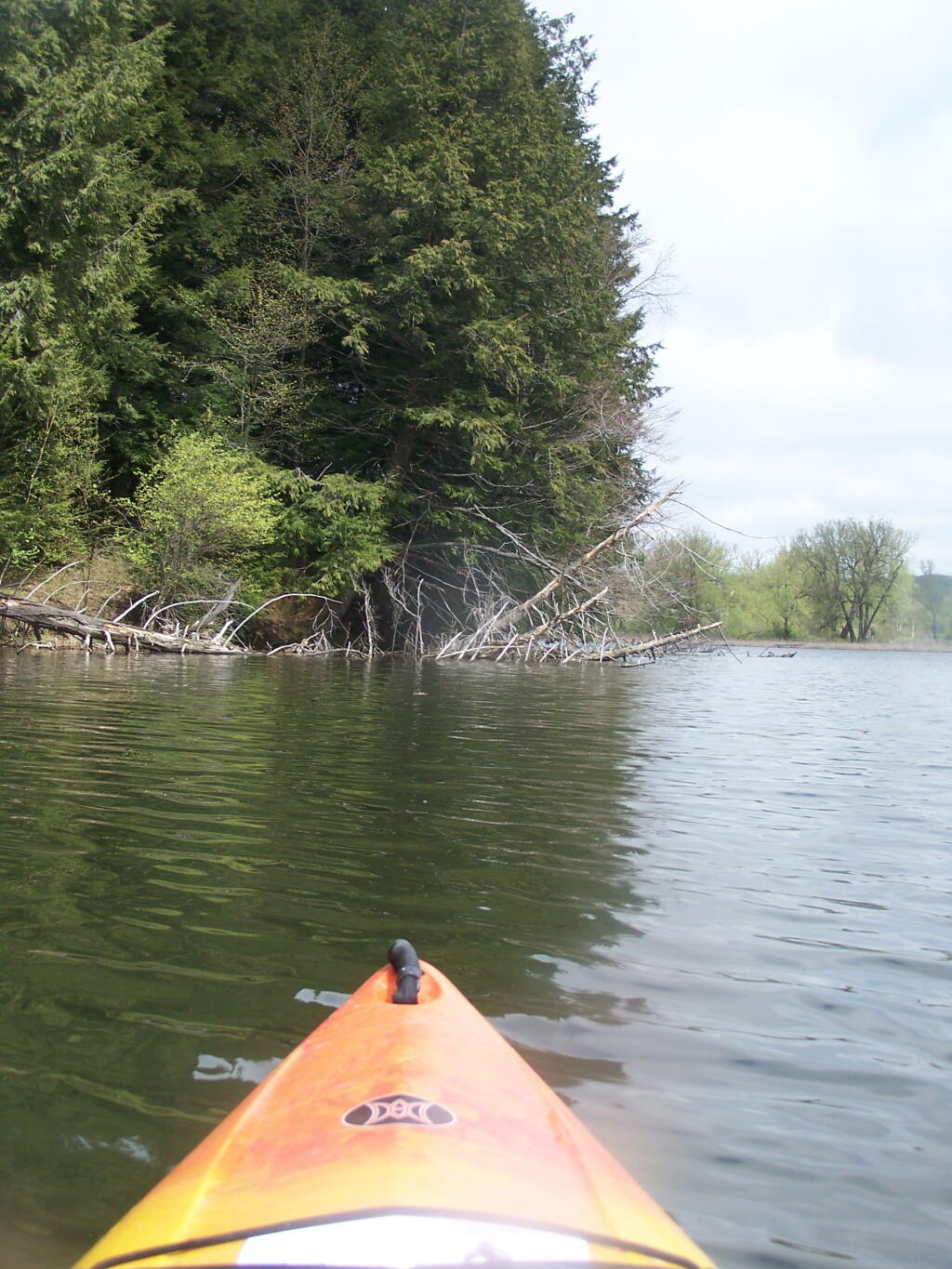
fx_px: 1870
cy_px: 634
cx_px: 476
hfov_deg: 28.6
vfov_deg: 37.5
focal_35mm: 51
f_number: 3
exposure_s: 1/800
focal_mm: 8.5
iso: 80
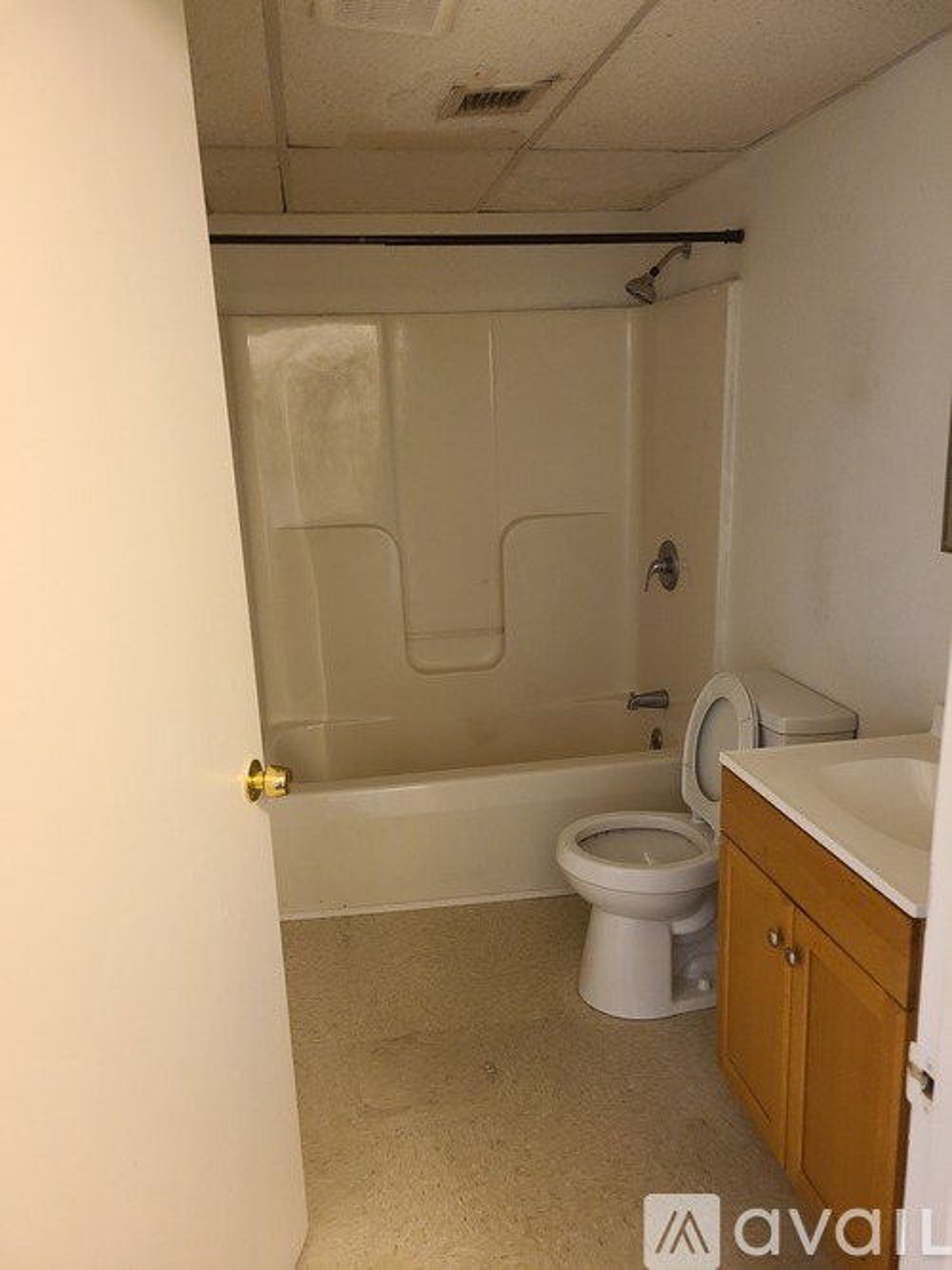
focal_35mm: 26
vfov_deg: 67.3
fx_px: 954
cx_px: 476
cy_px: 635
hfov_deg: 53.0
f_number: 1.8
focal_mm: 5.4
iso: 250
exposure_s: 1/40
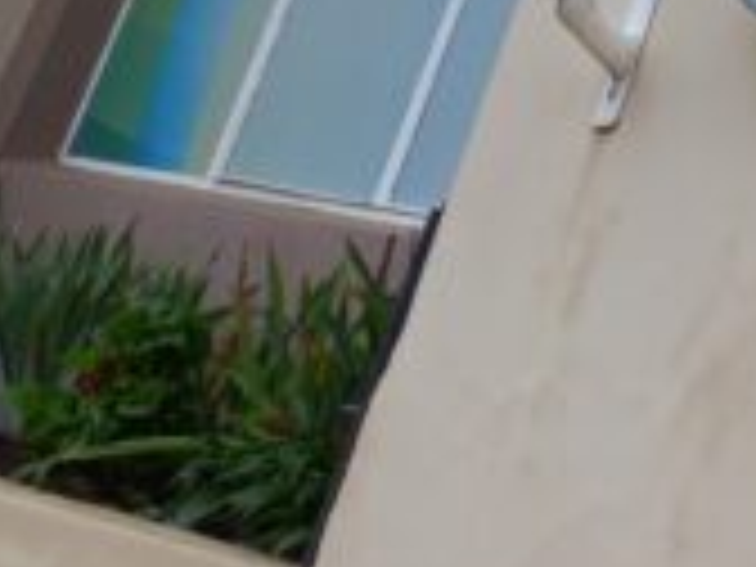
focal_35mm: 114
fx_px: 2490
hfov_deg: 14.0
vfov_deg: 11.3
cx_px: 1611
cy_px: -675
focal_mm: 4.6
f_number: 2
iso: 25
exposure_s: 1/413
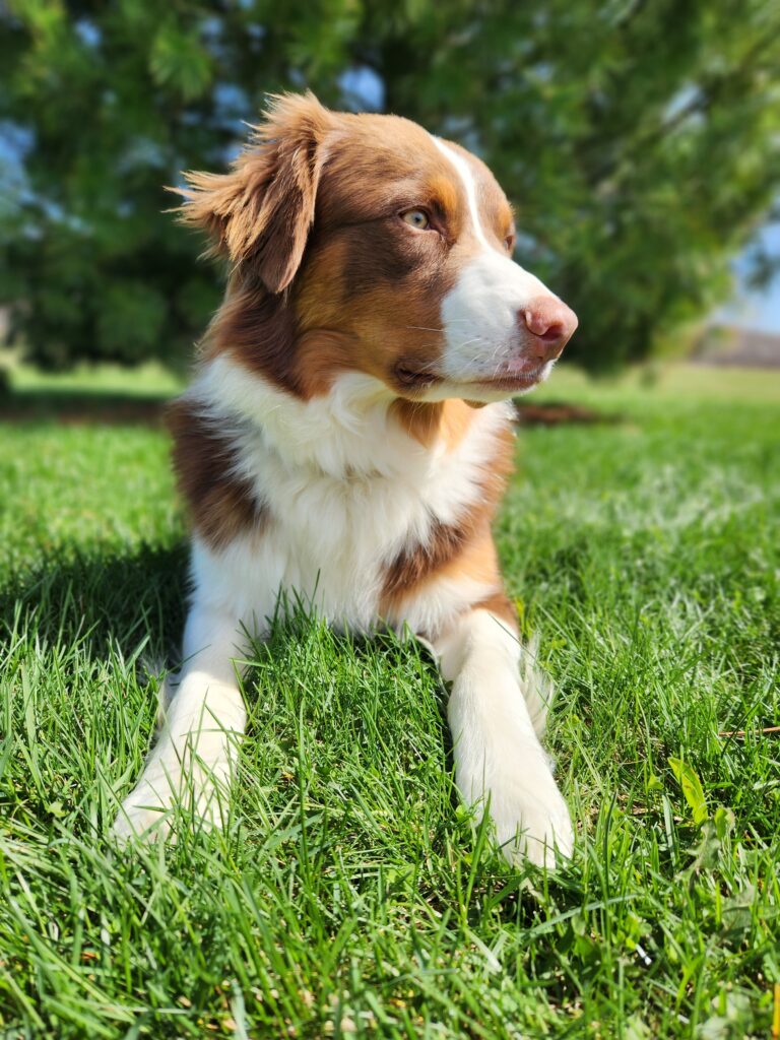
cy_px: 520
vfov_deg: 73.9
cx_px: 390
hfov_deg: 58.9
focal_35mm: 23
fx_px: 691
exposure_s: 1/1151
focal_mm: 5.4
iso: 20
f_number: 1.8
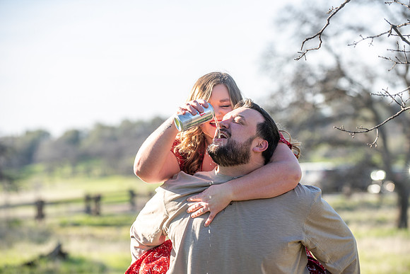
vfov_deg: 10.2
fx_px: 1538
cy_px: 137
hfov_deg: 15.2
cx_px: 205
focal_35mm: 135
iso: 50
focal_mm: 135
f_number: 4
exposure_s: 1/250
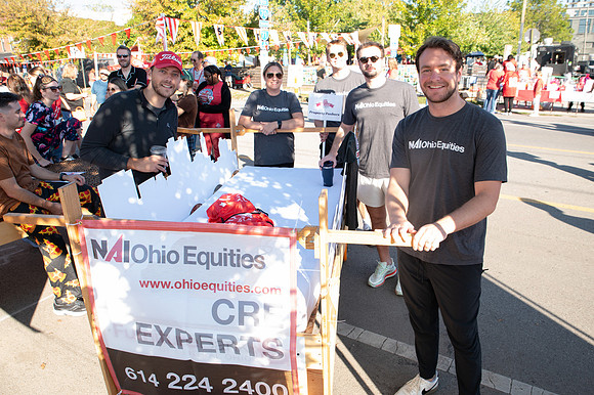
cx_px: 308
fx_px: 424
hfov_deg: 70.0
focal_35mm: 26
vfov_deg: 50.0
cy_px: 189
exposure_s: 1/200
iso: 400
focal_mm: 24
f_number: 6.3
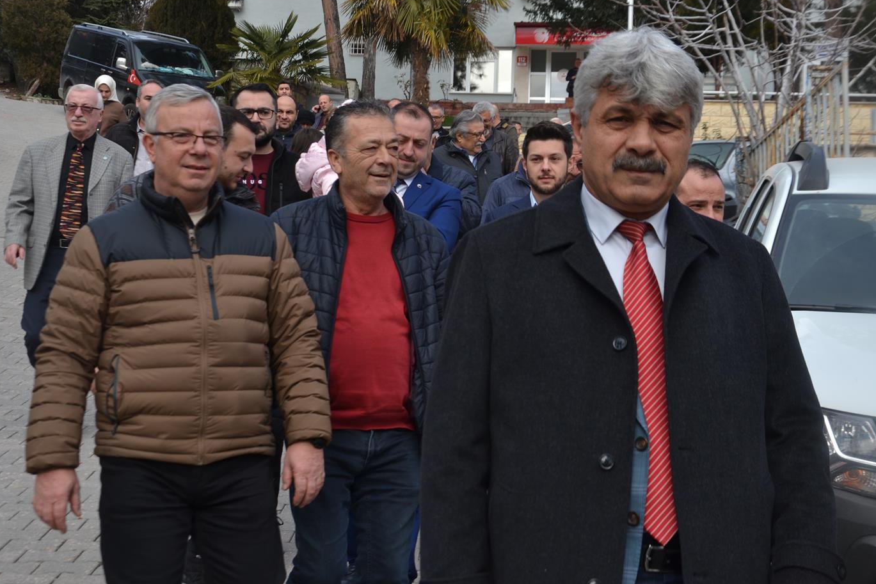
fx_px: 1728
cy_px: 275
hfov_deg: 28.4
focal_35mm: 71
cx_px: 449
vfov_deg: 19.2
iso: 100
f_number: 6.3
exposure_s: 1/160
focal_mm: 40
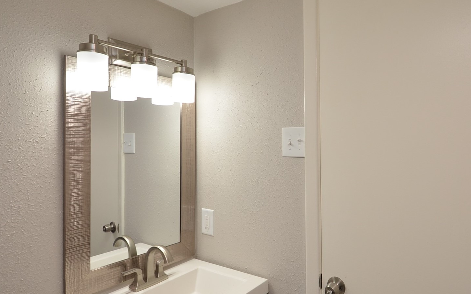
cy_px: 159
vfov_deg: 52.9
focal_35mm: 23
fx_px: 295
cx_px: 274
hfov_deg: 76.6
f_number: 5.6
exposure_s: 1/100
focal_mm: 10
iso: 320
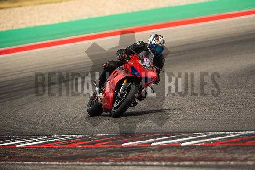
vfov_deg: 3.3
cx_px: 128
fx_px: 2976
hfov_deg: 4.9
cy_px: 85
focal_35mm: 420
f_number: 2.8
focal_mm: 280
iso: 320
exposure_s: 1/2000
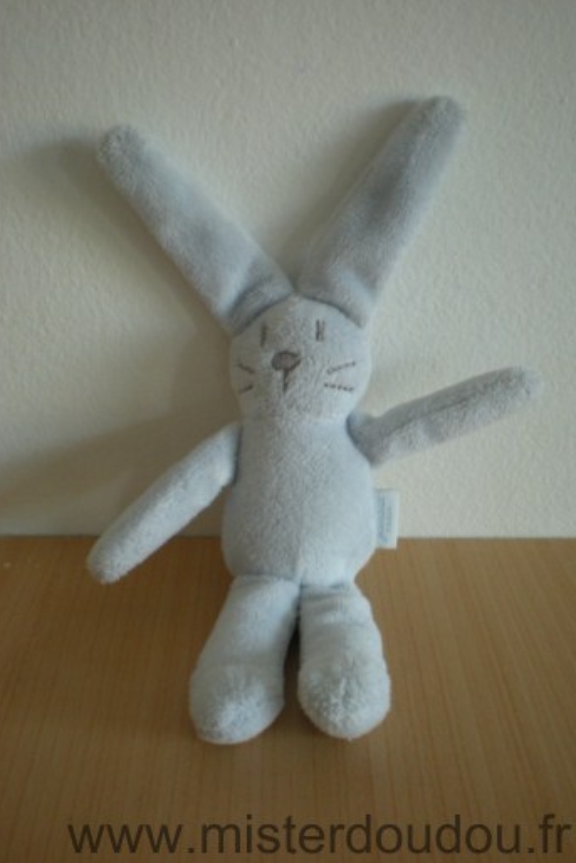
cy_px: 432
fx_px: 959
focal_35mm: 40
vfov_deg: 48.4
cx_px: 317
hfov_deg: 33.4
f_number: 3.1
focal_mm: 6.3
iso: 200
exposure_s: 1/13.4
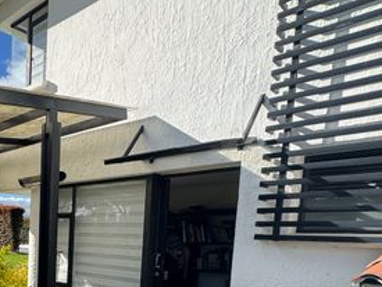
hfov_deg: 44.7
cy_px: 272
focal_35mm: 34
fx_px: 375
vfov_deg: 38.2
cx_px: -10
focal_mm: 2.22
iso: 50
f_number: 2.2
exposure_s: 1/1006
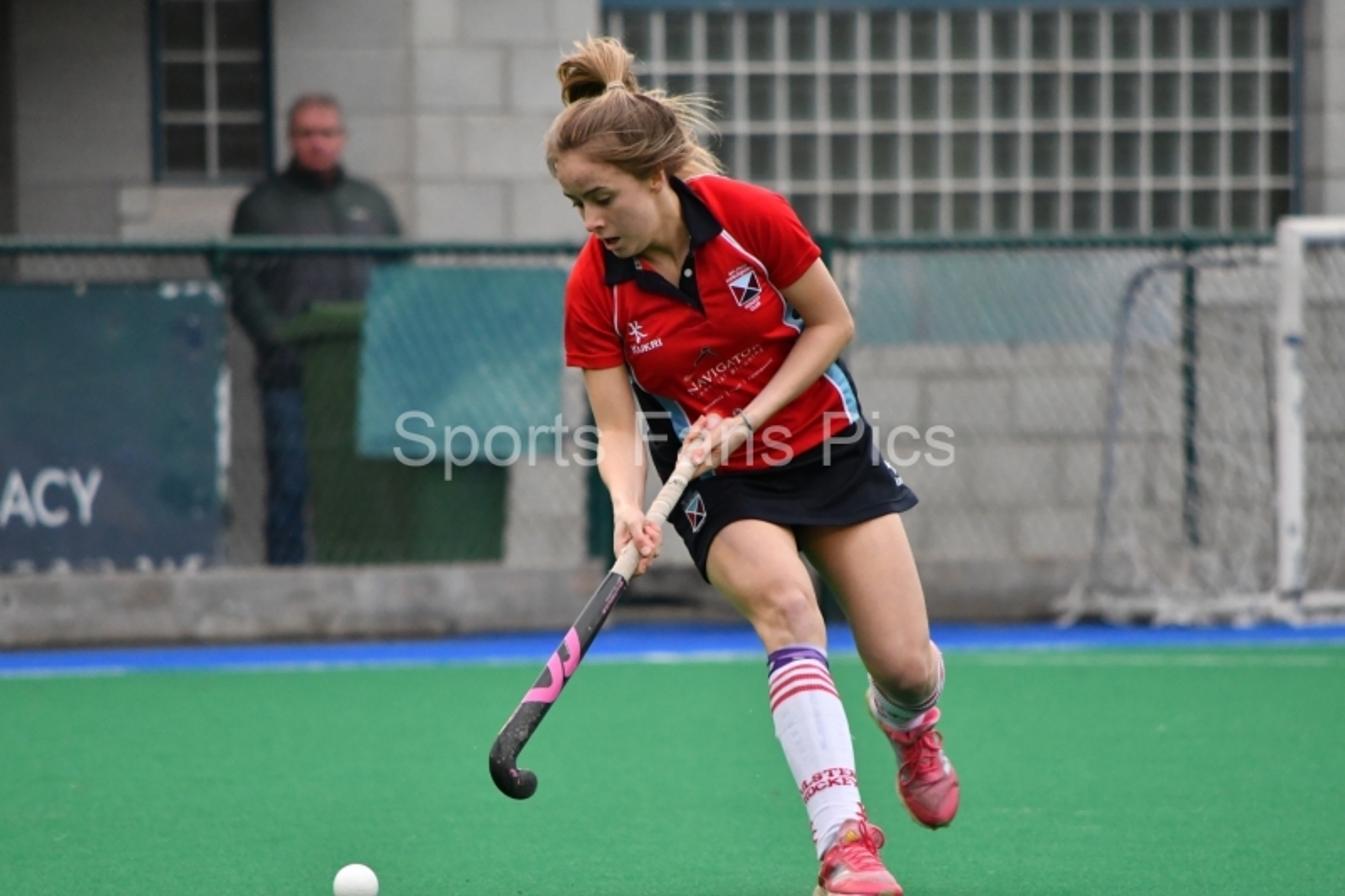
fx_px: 22411
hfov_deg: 3.4
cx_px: 672
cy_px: 448
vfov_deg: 2.3
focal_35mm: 600
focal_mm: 300
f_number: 5.6
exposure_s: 1/800
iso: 2800
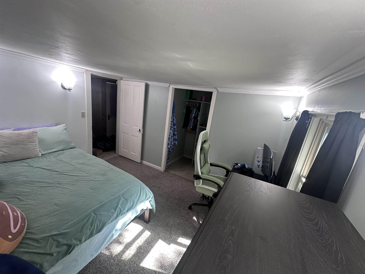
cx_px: 182
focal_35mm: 14
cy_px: 137
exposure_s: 1/120
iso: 250
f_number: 2.2
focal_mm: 2.22
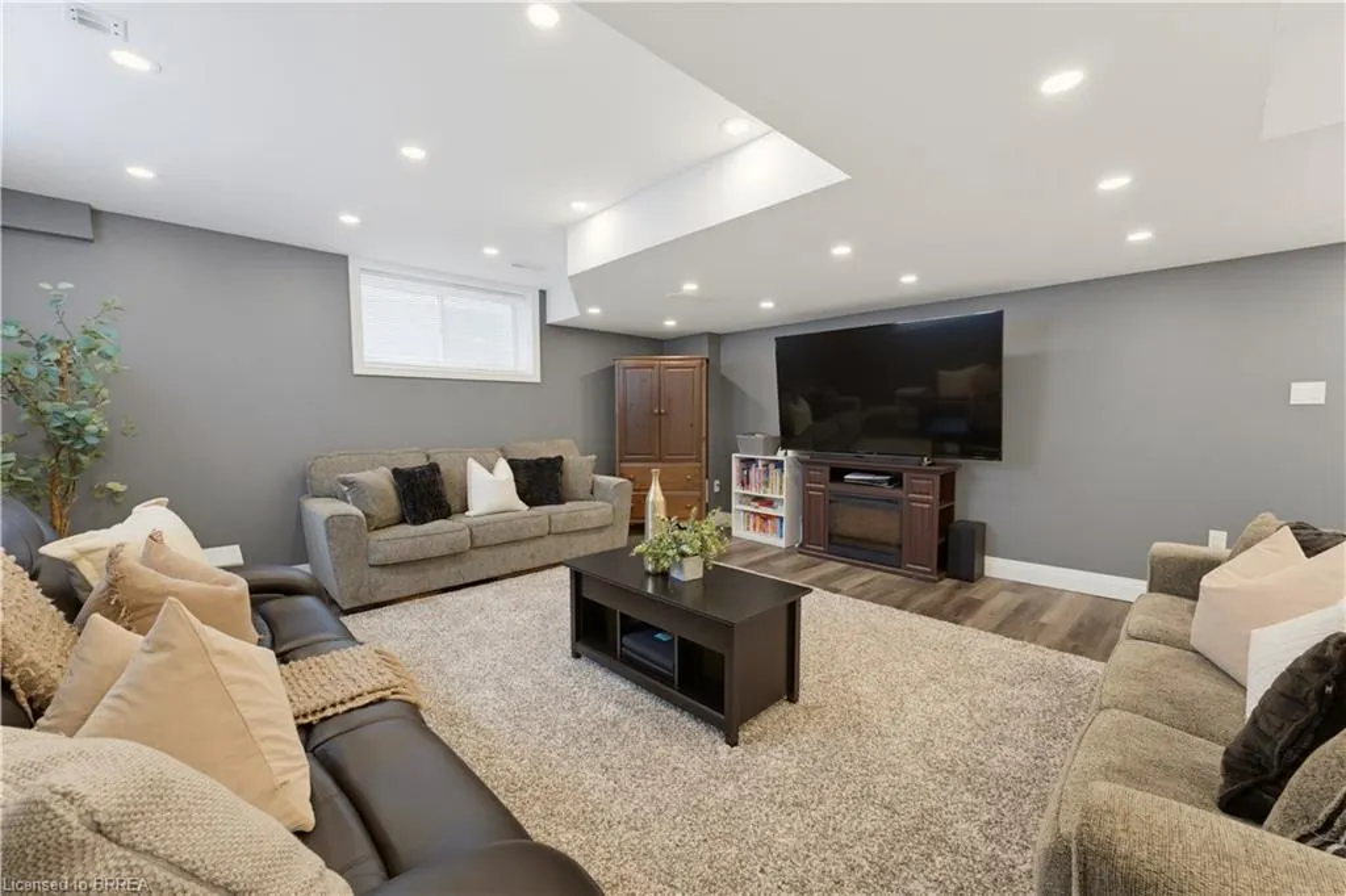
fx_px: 523
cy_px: 448
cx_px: 673
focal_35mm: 14
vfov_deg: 81.2
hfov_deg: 104.3
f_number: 9
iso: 400
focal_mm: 14
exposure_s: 1
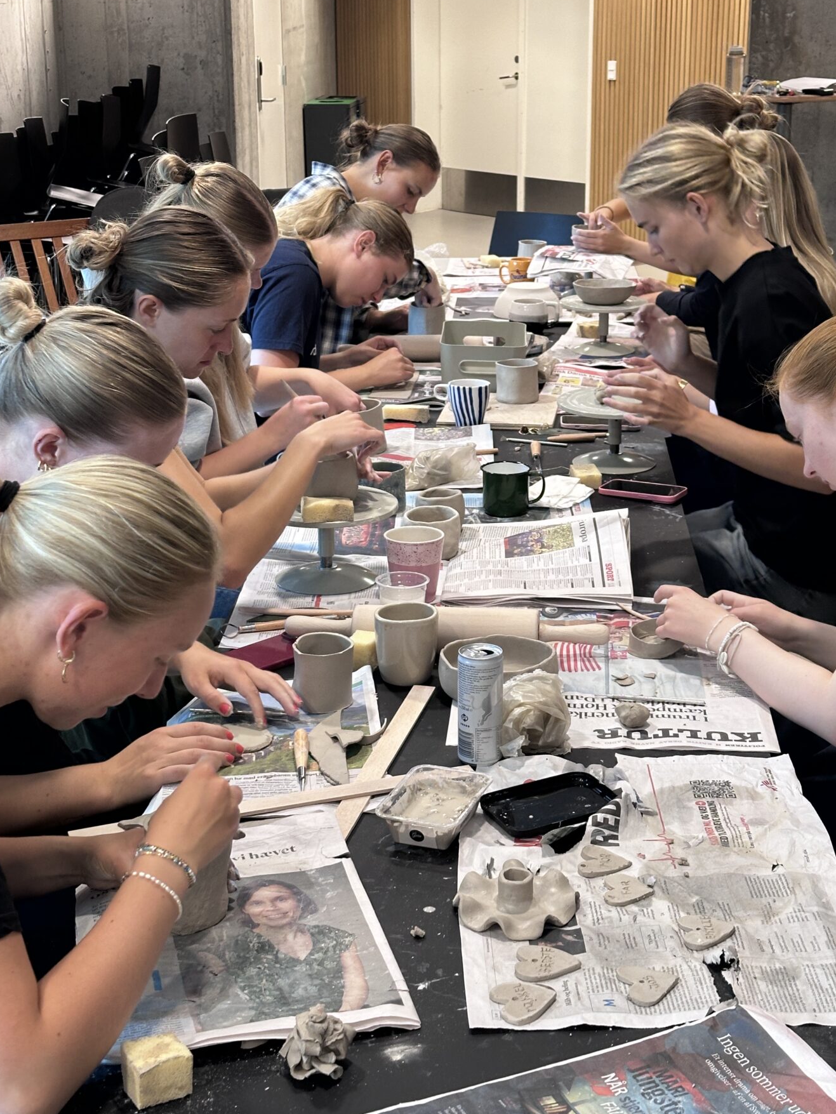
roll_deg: -0.7
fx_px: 1803
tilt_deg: -14.8
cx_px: 472
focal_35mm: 56
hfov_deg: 26.1
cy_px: 498
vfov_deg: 34.3
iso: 160
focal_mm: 6.86
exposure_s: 1/50
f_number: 1.78
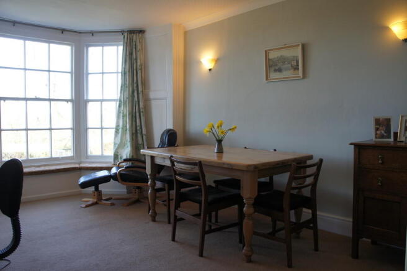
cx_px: 204
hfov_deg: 67.4
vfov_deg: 47.8
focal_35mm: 27
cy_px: 136
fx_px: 305
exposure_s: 1/40
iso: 200
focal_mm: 18
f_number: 4
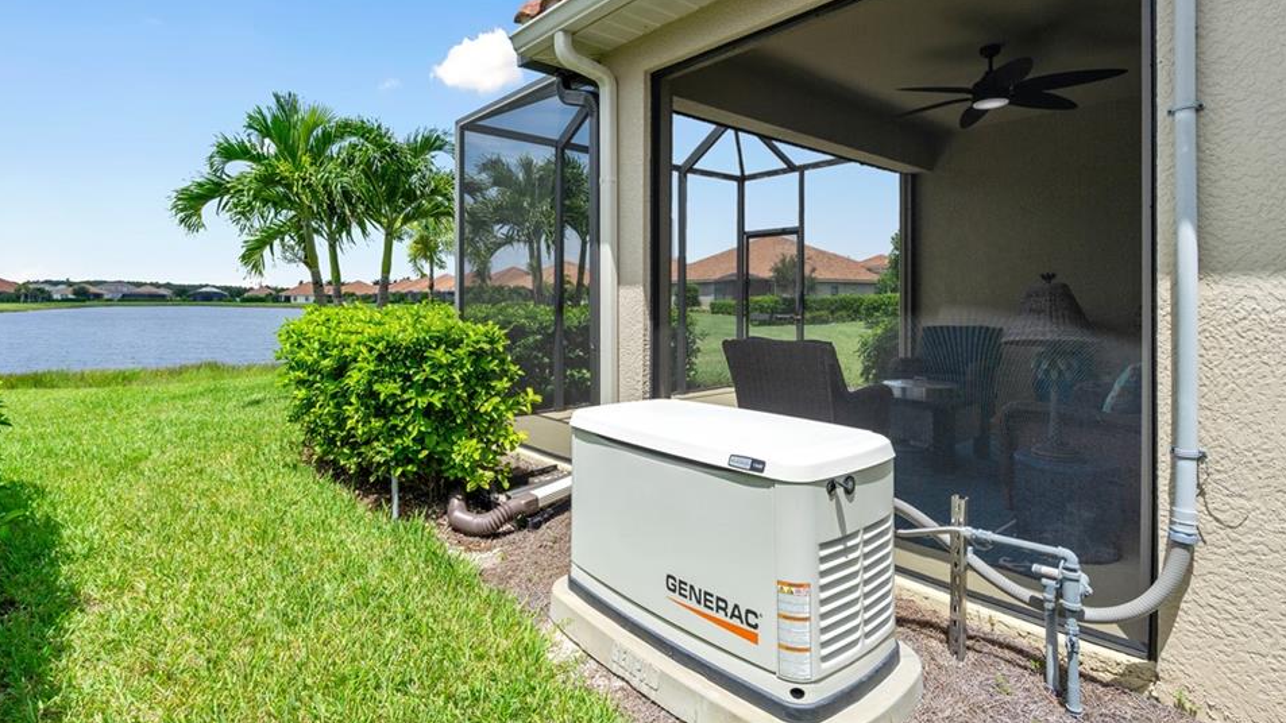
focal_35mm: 18
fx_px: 614
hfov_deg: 92.6
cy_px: 301
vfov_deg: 60.7
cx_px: 621
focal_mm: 16
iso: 400
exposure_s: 1/1000
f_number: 8
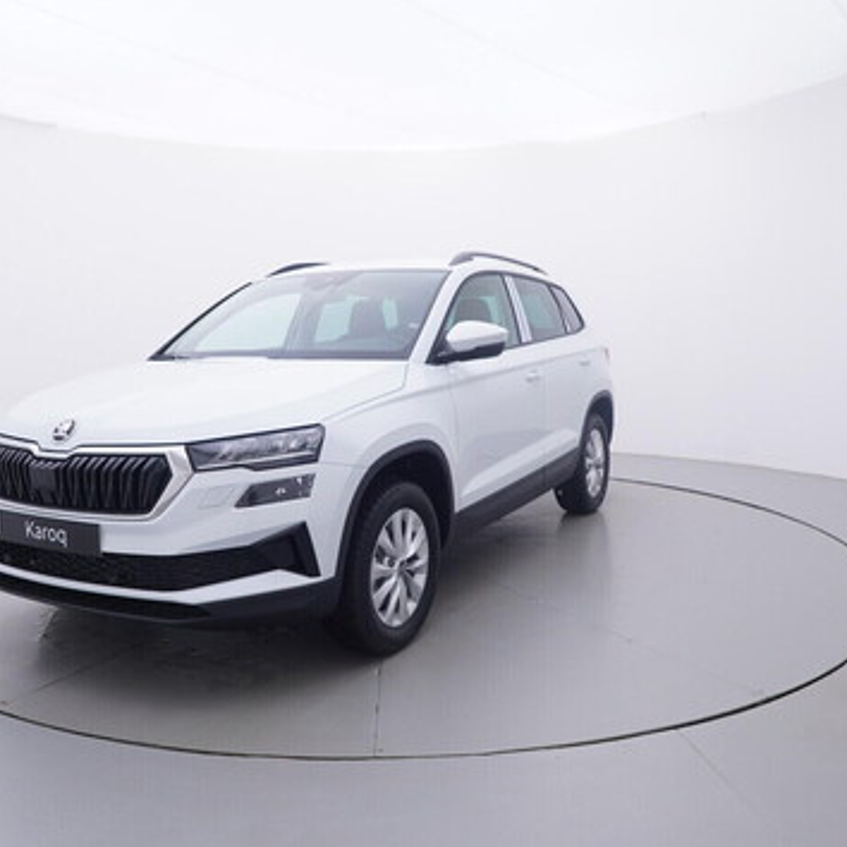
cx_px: 389
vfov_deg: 54.6
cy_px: 429
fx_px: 821
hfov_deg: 54.5
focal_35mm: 30
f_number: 5
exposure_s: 1/80
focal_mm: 15
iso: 200
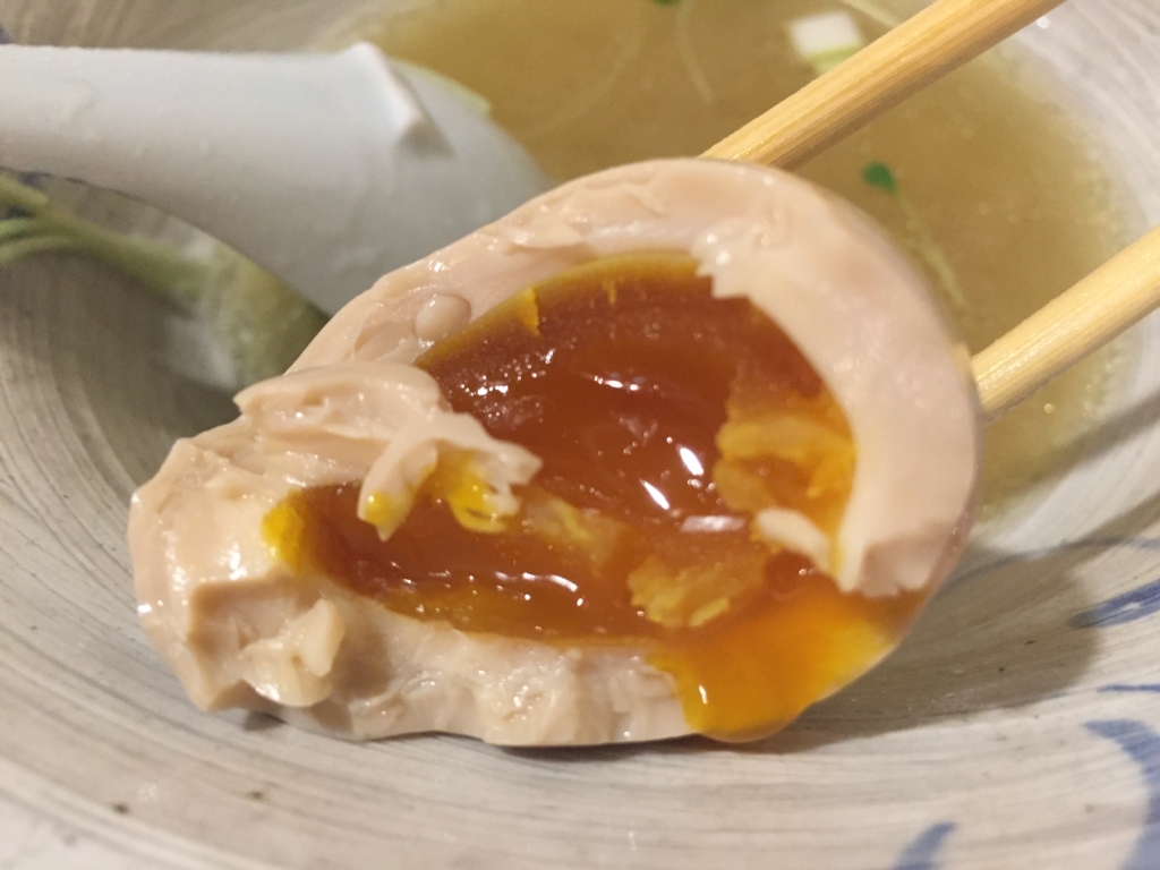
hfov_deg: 61.7
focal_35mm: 29
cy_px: 435
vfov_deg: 48.2
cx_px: 580
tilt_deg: -56.9
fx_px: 972
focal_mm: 4.15
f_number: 2.2
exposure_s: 1/30
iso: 250
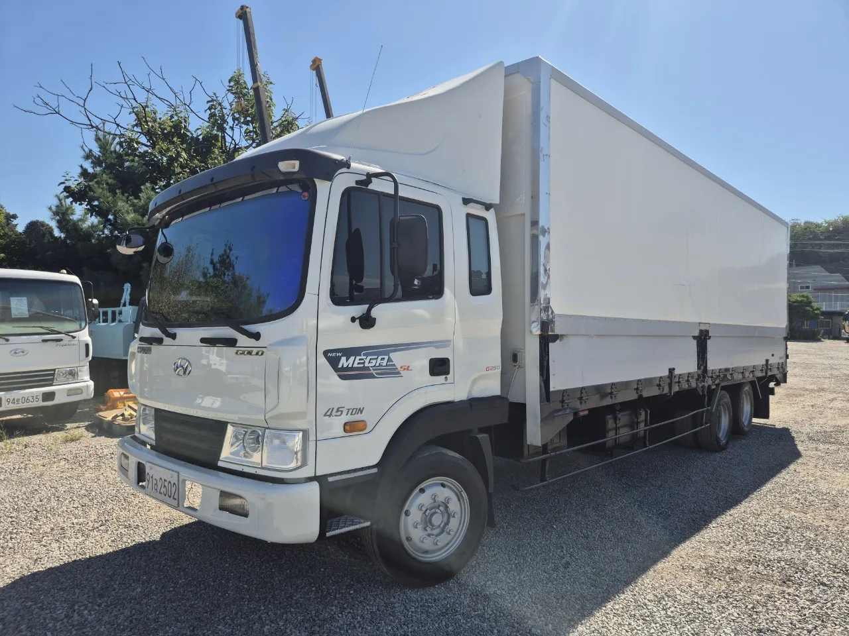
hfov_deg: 73.9
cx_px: 424
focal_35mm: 23
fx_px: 564
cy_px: 318
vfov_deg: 58.9
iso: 25
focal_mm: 5.4
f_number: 1.8
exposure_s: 1/1796
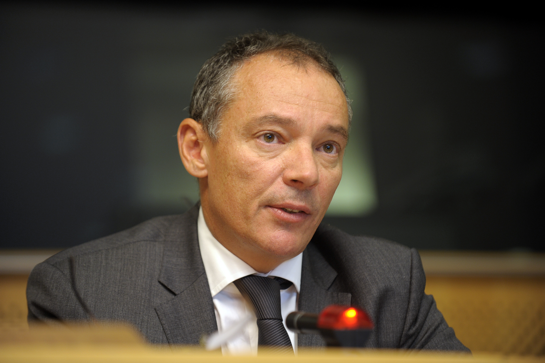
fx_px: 2421
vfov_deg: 8.6
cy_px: 182
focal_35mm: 160
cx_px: 272
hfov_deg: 12.8
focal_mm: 160
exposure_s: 1/125
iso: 800
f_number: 3.2
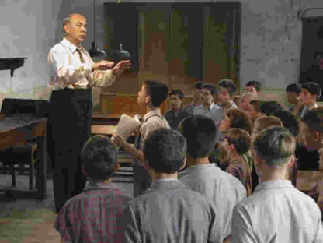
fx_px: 616
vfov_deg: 22.3
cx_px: 162
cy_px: 122
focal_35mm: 66
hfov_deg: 29.4
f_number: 3.2
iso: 400
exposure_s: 1/30.8
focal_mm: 16.8
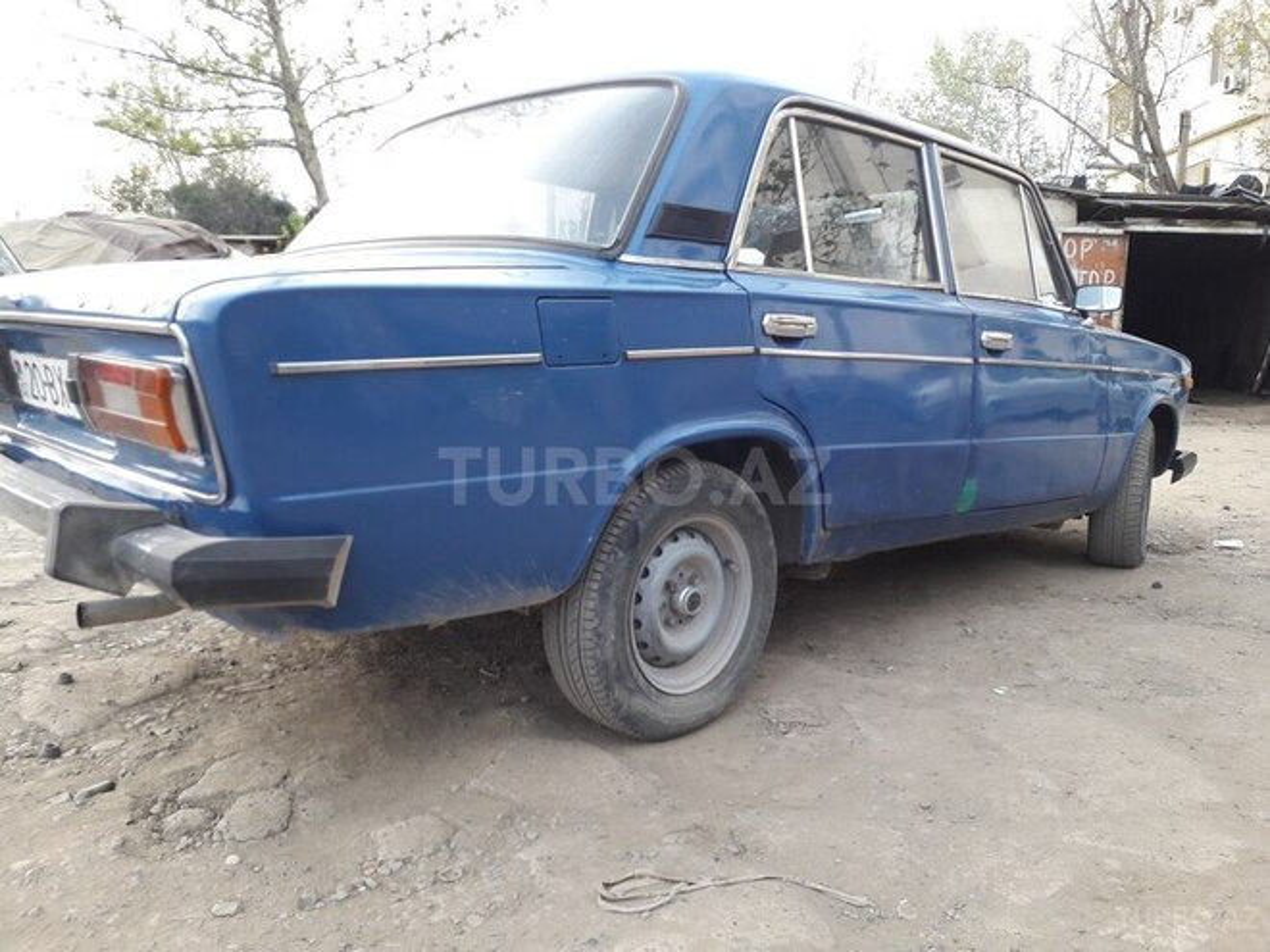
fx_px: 1027
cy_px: 476
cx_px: 635
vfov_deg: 49.7
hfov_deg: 63.4
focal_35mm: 28
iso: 64
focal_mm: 3.7
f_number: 1.9
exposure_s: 1/100
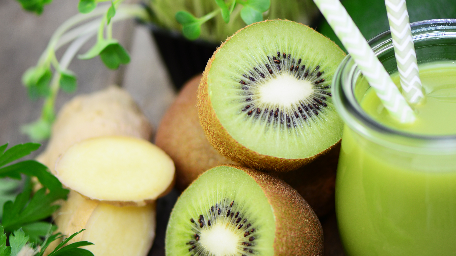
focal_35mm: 223
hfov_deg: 9.7
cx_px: 258
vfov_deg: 5.4
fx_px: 2697
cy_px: 96
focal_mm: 105
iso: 100
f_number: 3
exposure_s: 1/250
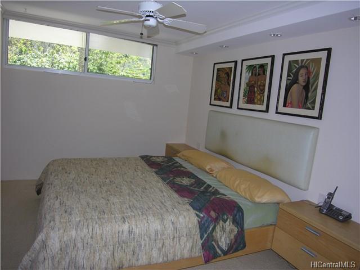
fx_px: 250
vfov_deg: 56.8
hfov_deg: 71.6
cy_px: 135
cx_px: 180
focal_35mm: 24
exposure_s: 1/60.1
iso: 50
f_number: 2.6
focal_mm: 6.1
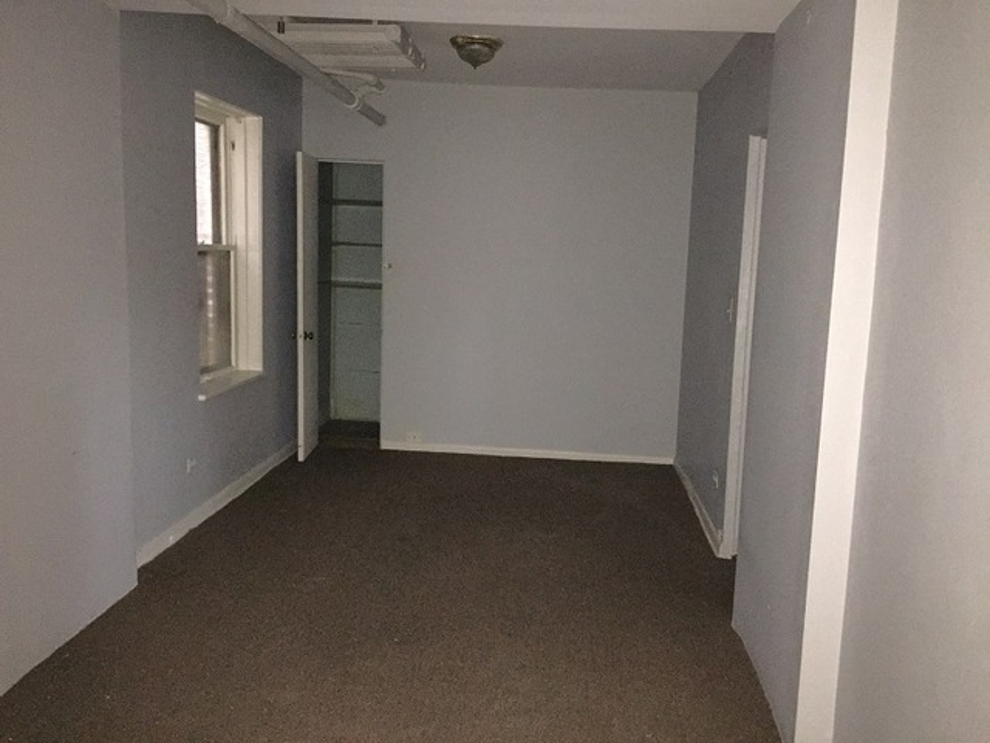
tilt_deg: -8.4
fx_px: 829
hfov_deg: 61.7
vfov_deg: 48.2
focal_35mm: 29
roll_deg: -1.9
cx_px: 495
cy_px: 372
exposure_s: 1/16
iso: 800
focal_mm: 4.15
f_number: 2.2
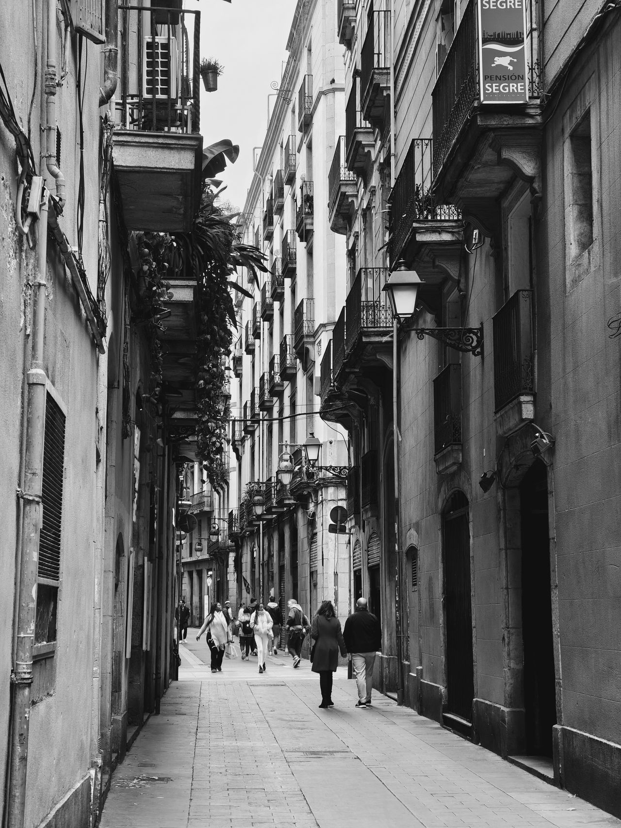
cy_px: 414
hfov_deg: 21.0
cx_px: 310
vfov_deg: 27.8
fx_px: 1675
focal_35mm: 70
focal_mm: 13.3
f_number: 2.55
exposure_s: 1/33.3
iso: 149
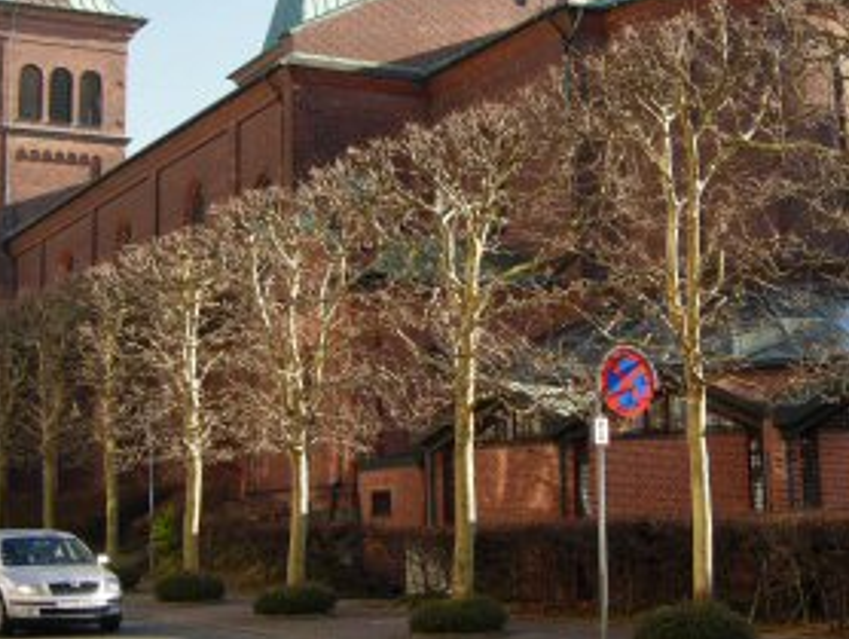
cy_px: 157
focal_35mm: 55
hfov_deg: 34.9
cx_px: 377
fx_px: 1350
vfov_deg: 26.3
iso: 50
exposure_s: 1/203
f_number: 3.8
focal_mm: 7.5
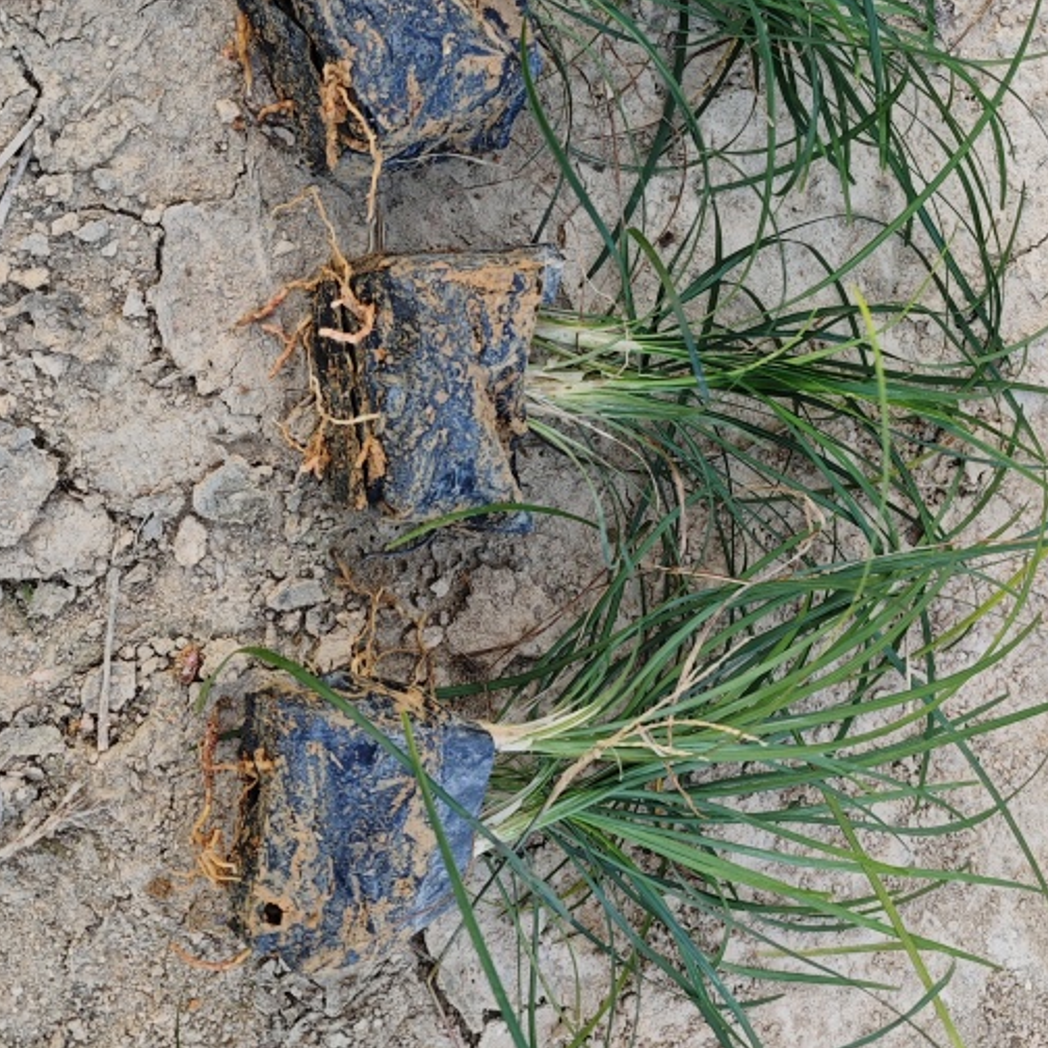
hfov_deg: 38.9
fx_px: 1473
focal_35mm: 43
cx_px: 655
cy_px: 174
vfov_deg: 37.4
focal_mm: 6.55
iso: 50
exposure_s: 1/102
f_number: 1.6
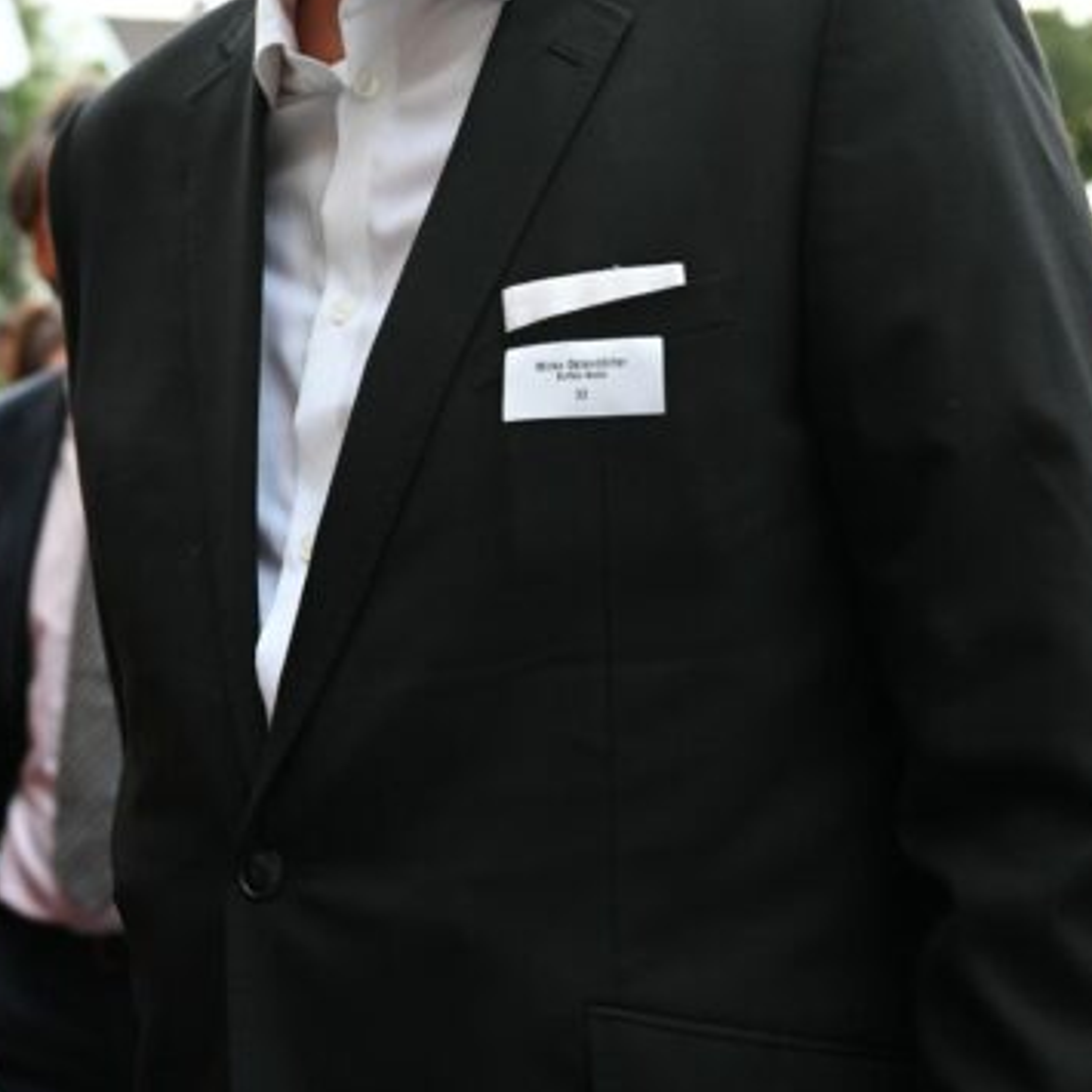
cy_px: 320
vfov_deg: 24.8
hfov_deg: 24.8
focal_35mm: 69
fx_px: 2463
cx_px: 338
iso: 1250
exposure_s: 1/200
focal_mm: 32
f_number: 3.2
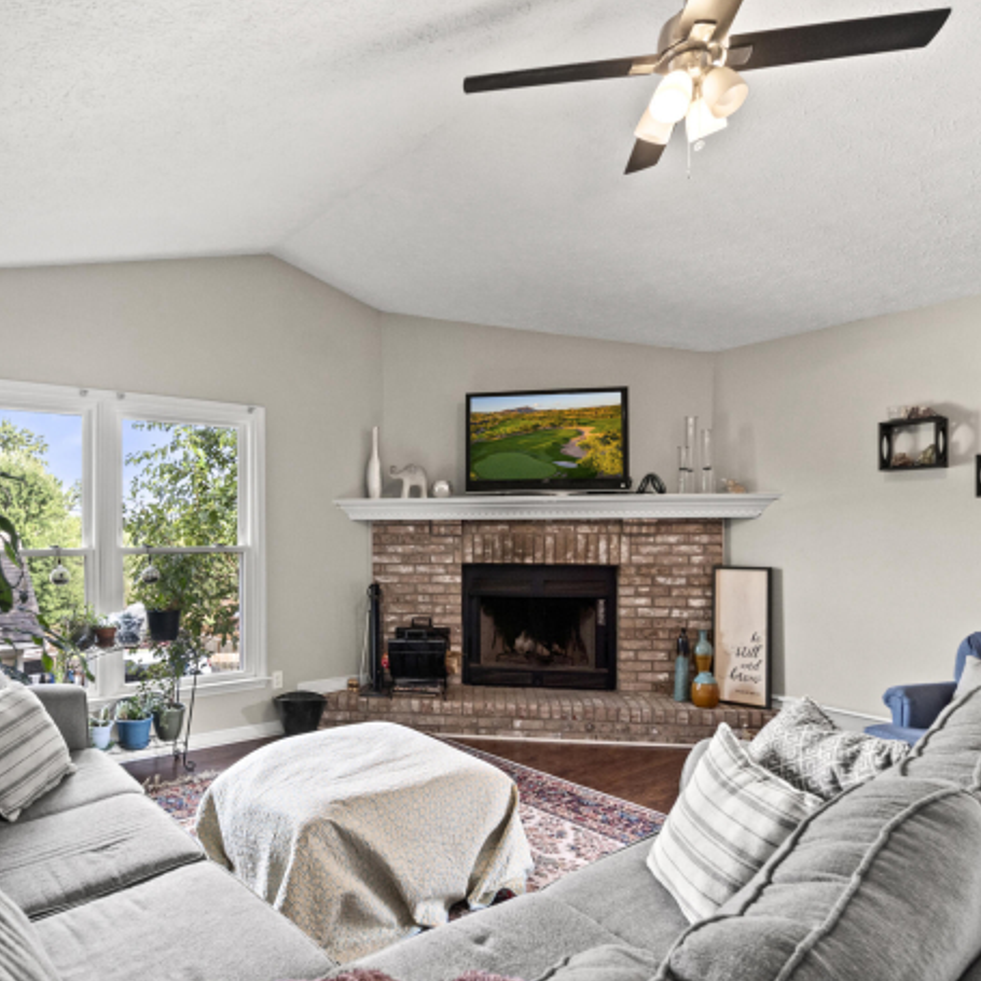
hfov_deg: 70.6
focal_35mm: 21
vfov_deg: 72.1
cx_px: 351
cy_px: 515
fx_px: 673
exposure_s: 1/13
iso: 400
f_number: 8
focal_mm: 10
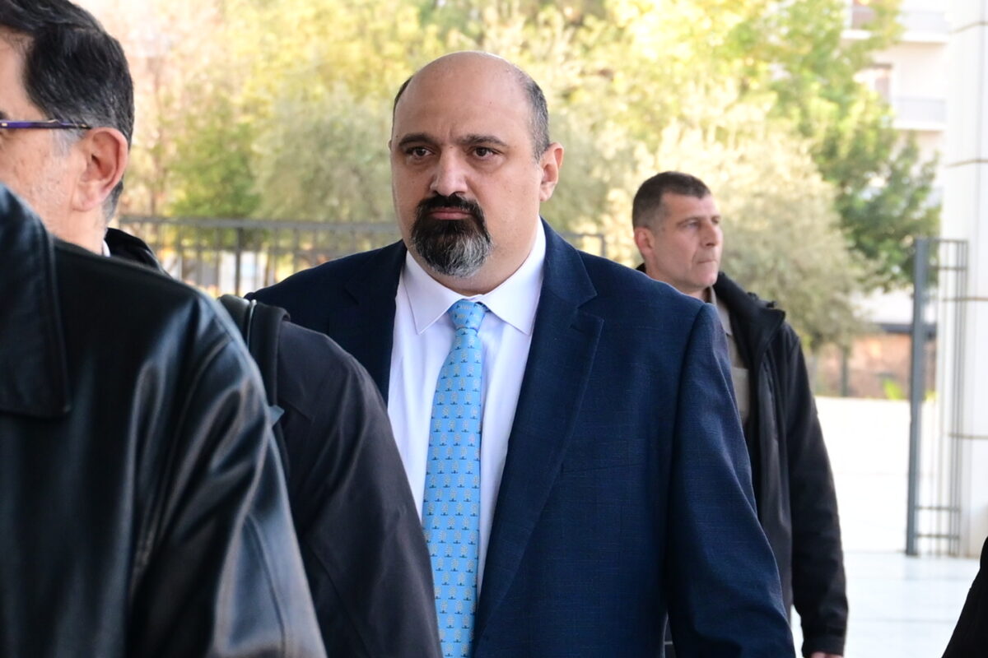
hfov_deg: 40.3
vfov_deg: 27.5
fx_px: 1345
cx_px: 494
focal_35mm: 49
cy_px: 329
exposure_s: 1/500
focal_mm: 33
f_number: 3.5
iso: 800
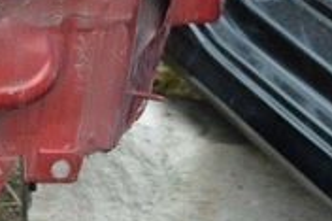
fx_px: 1447
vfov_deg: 8.7
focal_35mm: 157
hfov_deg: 10.5
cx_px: -556
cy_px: 73
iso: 360
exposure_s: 1/125
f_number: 5.6
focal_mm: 18
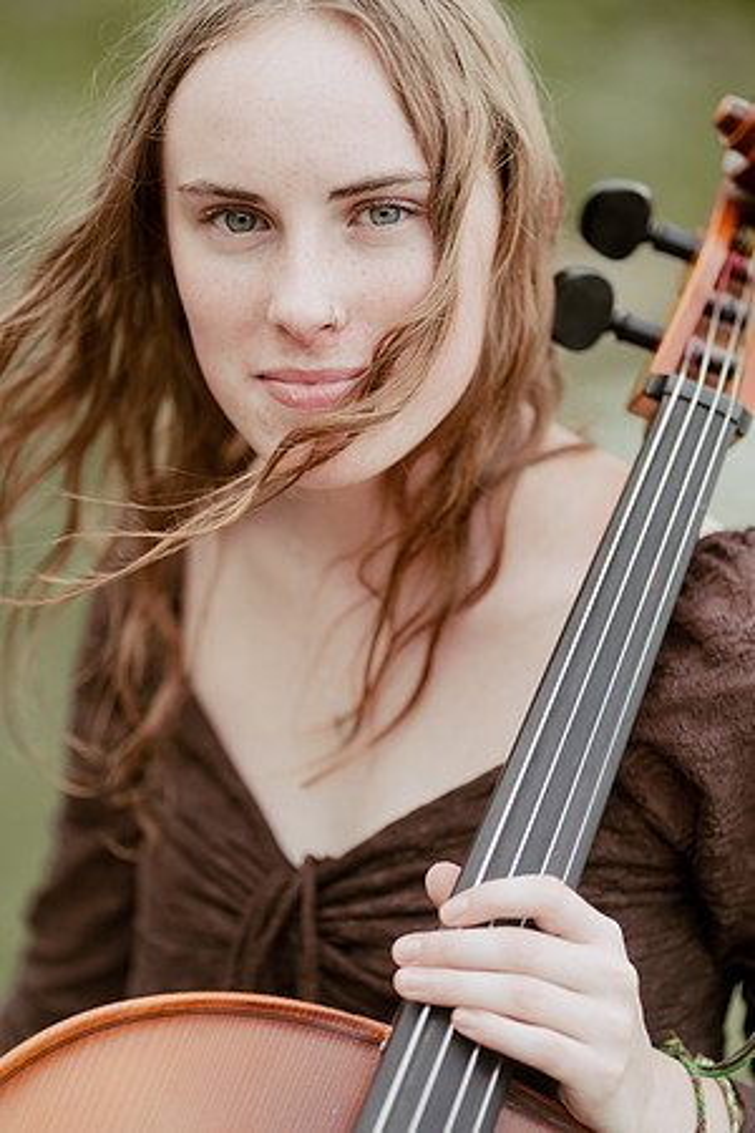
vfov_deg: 23.9
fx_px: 2674
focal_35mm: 85
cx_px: 378
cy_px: 566
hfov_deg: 16.1
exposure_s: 1/500
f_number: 2.2
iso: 250
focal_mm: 85
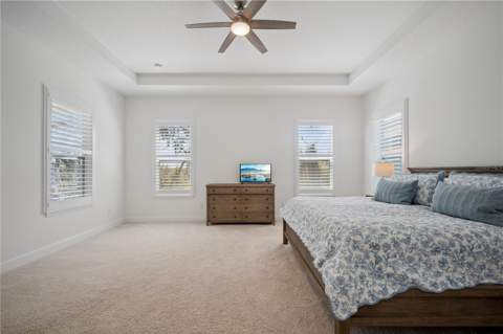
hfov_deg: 104.3
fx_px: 195
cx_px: 252
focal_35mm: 14
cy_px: 167
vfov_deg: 81.1
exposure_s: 1/80
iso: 500
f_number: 10
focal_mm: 14
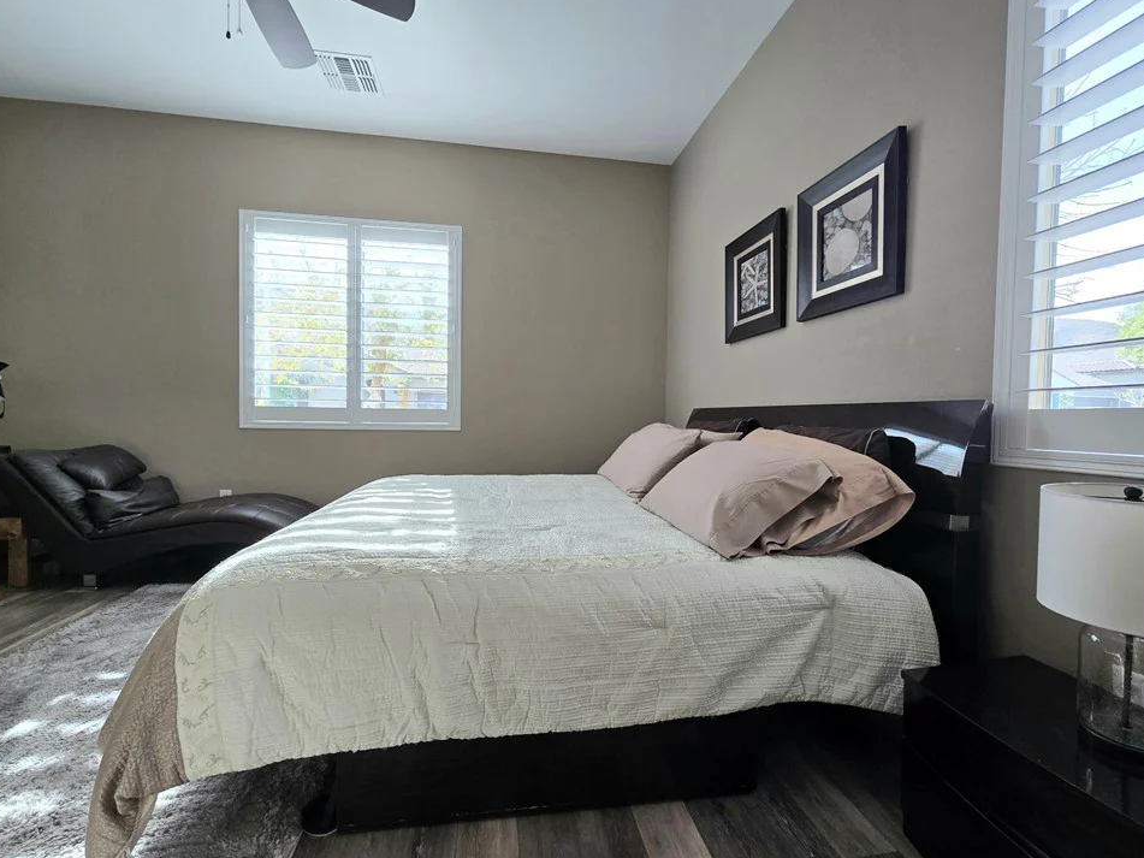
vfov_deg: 85.7
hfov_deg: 102.1
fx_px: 463
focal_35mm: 14
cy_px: 436
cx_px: 565
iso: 64
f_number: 2.2
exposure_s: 1/60.2
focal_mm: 2.2
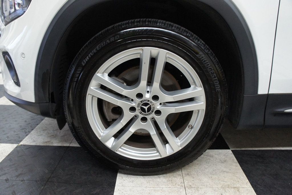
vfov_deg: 47.9
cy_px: 98
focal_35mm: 27
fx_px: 219
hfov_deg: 67.4
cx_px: 146
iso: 1600
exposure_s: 1/80
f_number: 3.5
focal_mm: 18
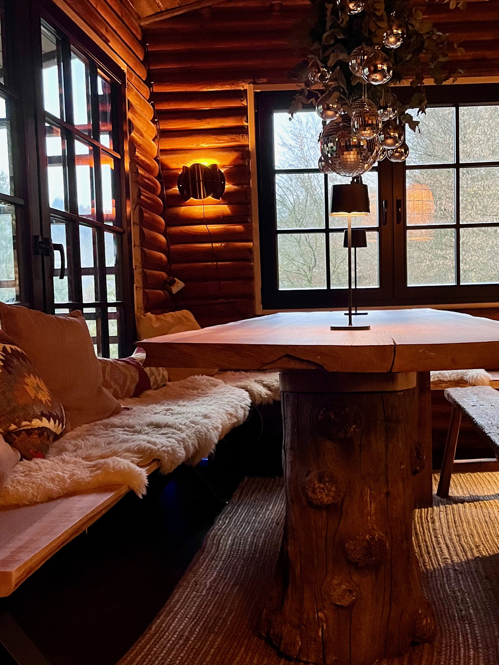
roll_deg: +2.4
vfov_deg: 49.0
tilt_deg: -4.2
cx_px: 323
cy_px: 352
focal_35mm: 38
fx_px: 730
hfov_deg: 37.4
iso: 500
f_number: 1.6
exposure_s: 1/60
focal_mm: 5.1
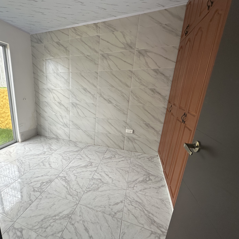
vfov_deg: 80.5
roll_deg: +0.4
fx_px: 141
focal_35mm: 18
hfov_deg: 76.9
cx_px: 71
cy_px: 130
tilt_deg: -16.5
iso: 64
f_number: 2.2
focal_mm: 2.22
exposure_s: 1/120
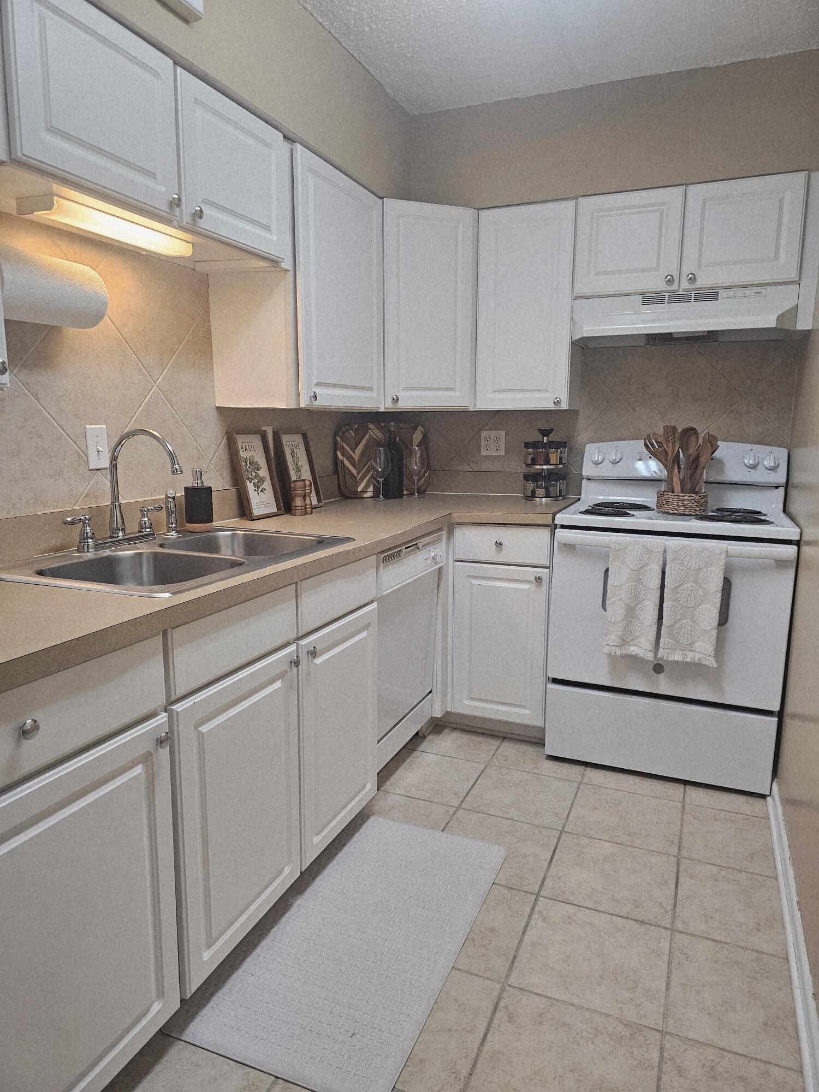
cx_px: 410
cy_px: 546
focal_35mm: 23
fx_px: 726
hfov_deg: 58.9
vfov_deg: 73.9
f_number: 1.7
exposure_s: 1/120
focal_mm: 6.3
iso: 200
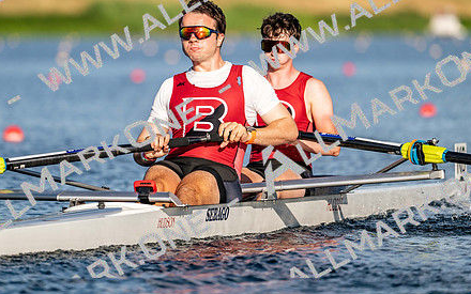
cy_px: 95
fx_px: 6893
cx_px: 170
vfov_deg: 2.4
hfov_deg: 3.9
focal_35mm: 537
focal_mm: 400
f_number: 4.5
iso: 200
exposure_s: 1/2500
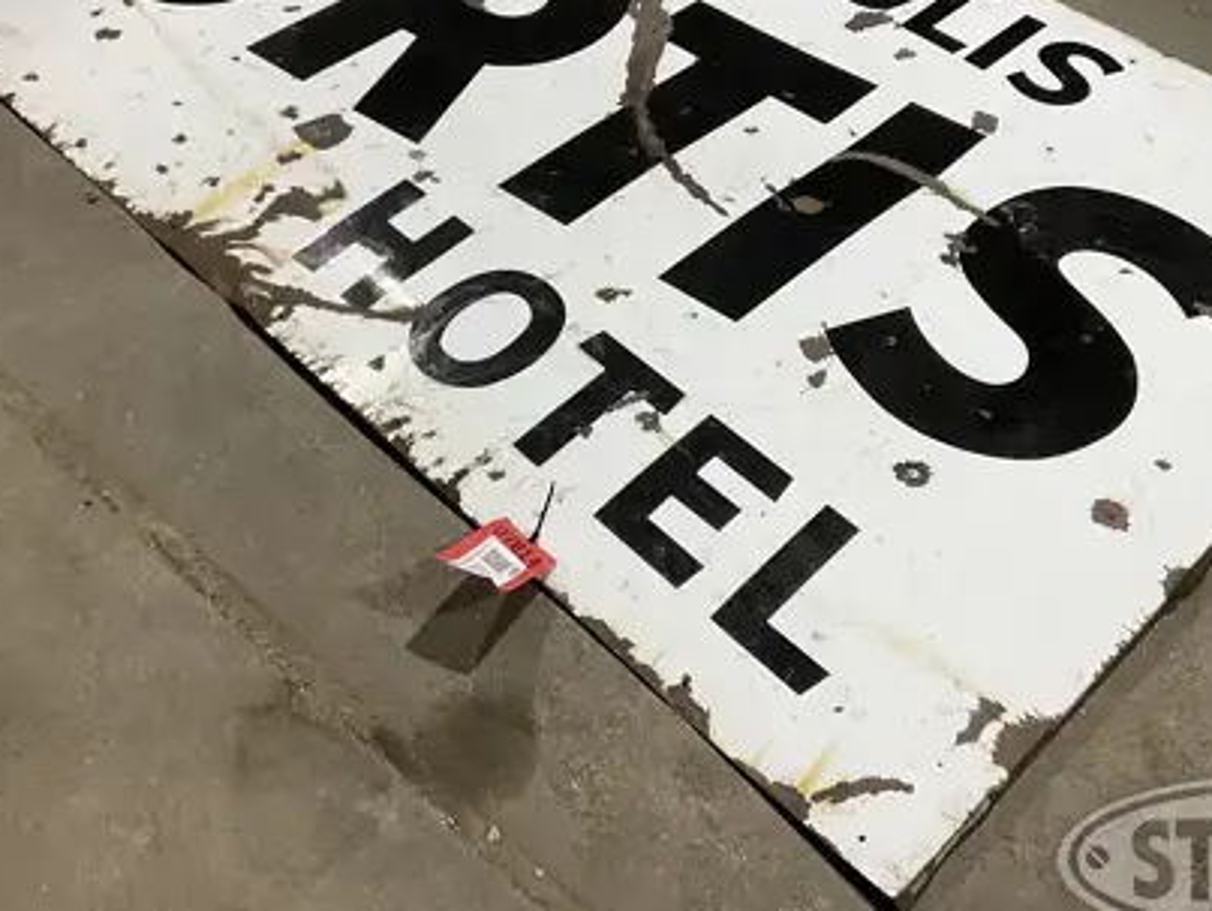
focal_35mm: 46
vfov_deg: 31.2
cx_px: 629
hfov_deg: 41.2
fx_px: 1612
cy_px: 259
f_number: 1.8
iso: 50
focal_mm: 3
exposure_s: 1/60
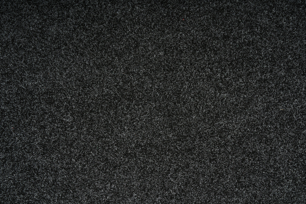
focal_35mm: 45
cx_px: 153
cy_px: 102
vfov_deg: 29.6
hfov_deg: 43.3
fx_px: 386
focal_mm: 45.4
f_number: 9
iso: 160
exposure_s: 1/160
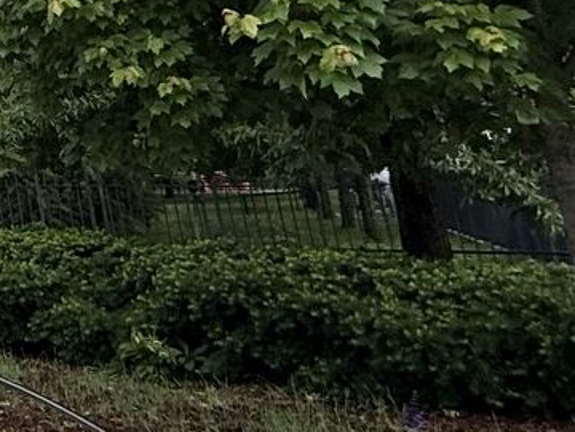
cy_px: -96
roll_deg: -1.6
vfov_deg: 19.7
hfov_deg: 17.8
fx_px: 1163
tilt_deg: +15.9
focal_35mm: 70
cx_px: -617
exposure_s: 1/726
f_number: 2.2
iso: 50
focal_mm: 2.22
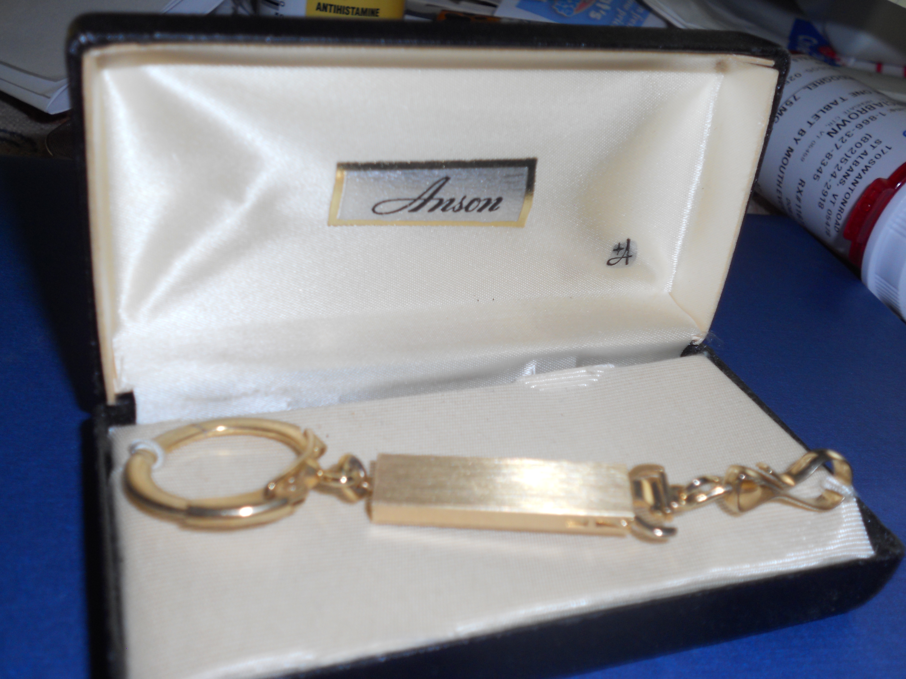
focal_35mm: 38
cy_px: 340
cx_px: 453
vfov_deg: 37.7
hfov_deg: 49.0
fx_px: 995
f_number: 9.8
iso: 80
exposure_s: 1/30
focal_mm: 6.9
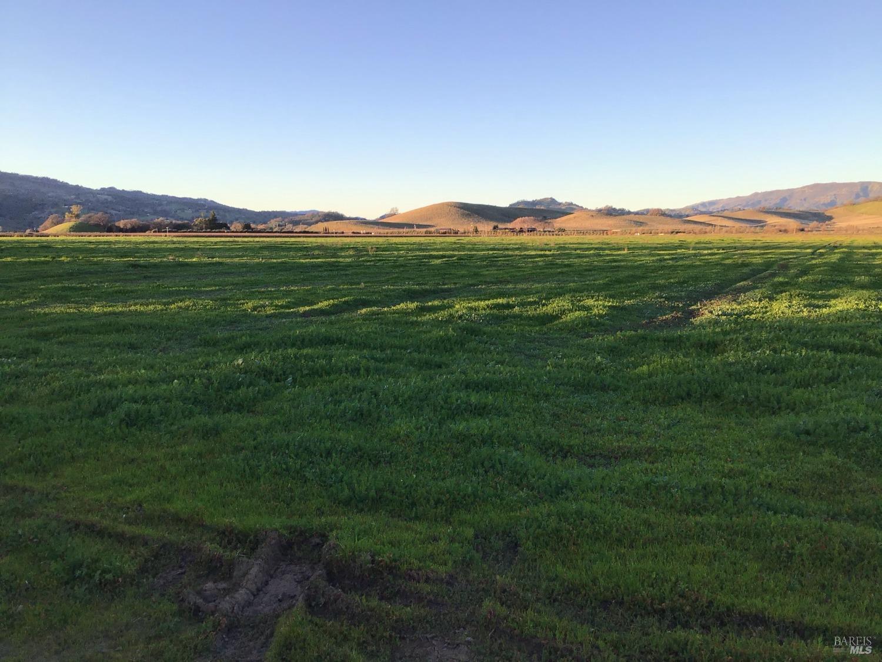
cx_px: 441
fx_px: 790
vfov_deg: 45.4
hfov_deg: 58.4
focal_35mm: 31
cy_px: 331
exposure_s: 1/281
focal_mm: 3.3
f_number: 2.4
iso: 25
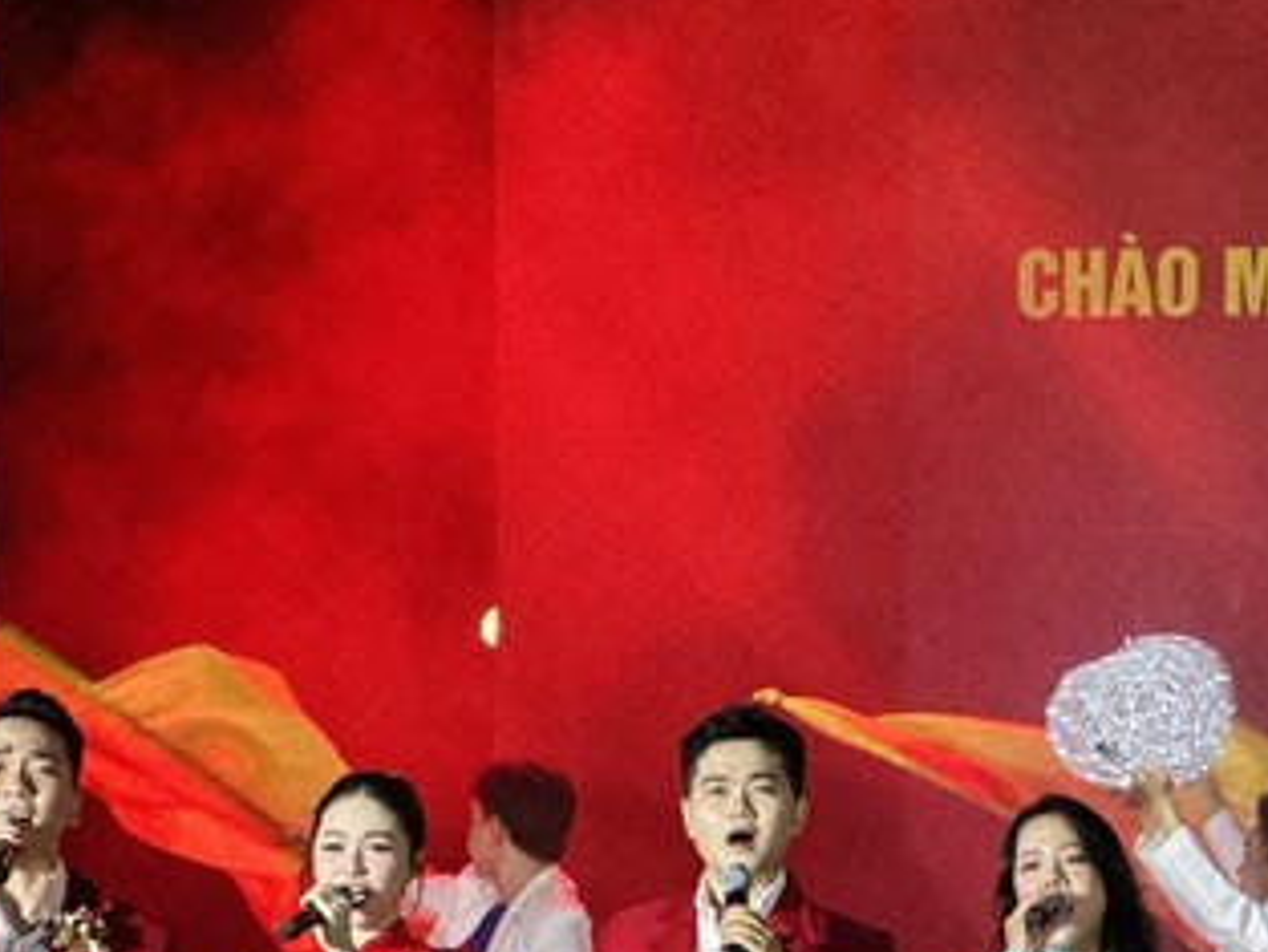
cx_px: 1515
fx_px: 9015
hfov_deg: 8.0
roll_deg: +0.2
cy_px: 583
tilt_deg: +4.0
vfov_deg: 6.0
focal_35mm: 246
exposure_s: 1/33
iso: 125
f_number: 2.8
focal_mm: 9
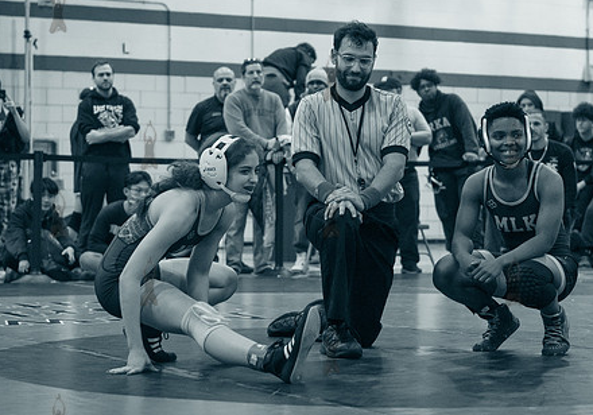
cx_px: 291
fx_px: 1706
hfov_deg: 19.7
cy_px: 228
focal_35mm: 102
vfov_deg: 13.9
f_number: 3.2
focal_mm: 70
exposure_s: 1/400
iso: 5000
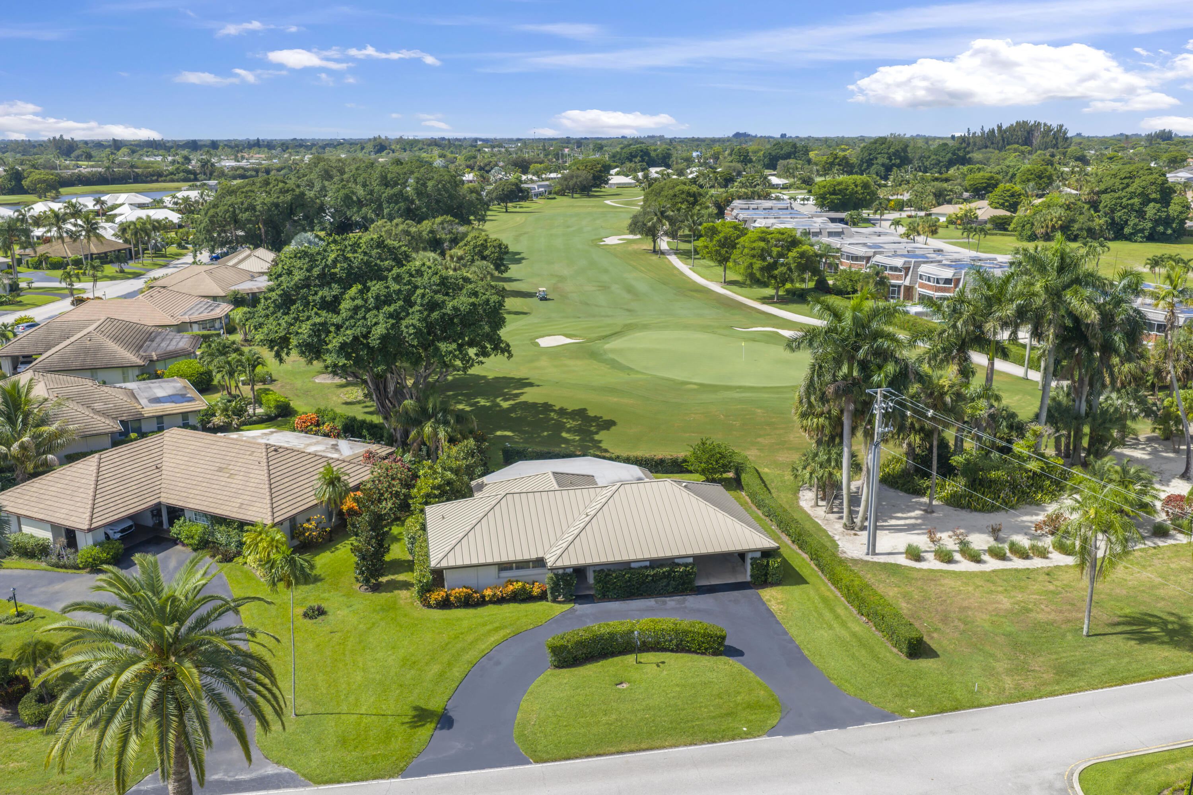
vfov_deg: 46.4
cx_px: 596
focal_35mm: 28
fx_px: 928
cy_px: 398
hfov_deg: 65.5
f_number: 2.8
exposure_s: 1/800
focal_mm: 14.45
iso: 100
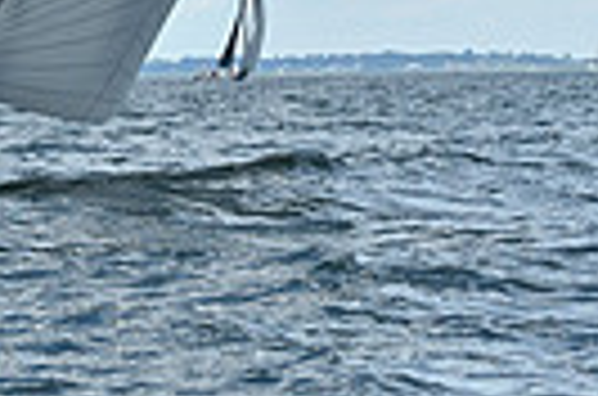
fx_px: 5071
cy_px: -801
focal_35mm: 306
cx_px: -106
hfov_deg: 6.7
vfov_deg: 4.3
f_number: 6.3
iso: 250
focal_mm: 70
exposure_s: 1/1000
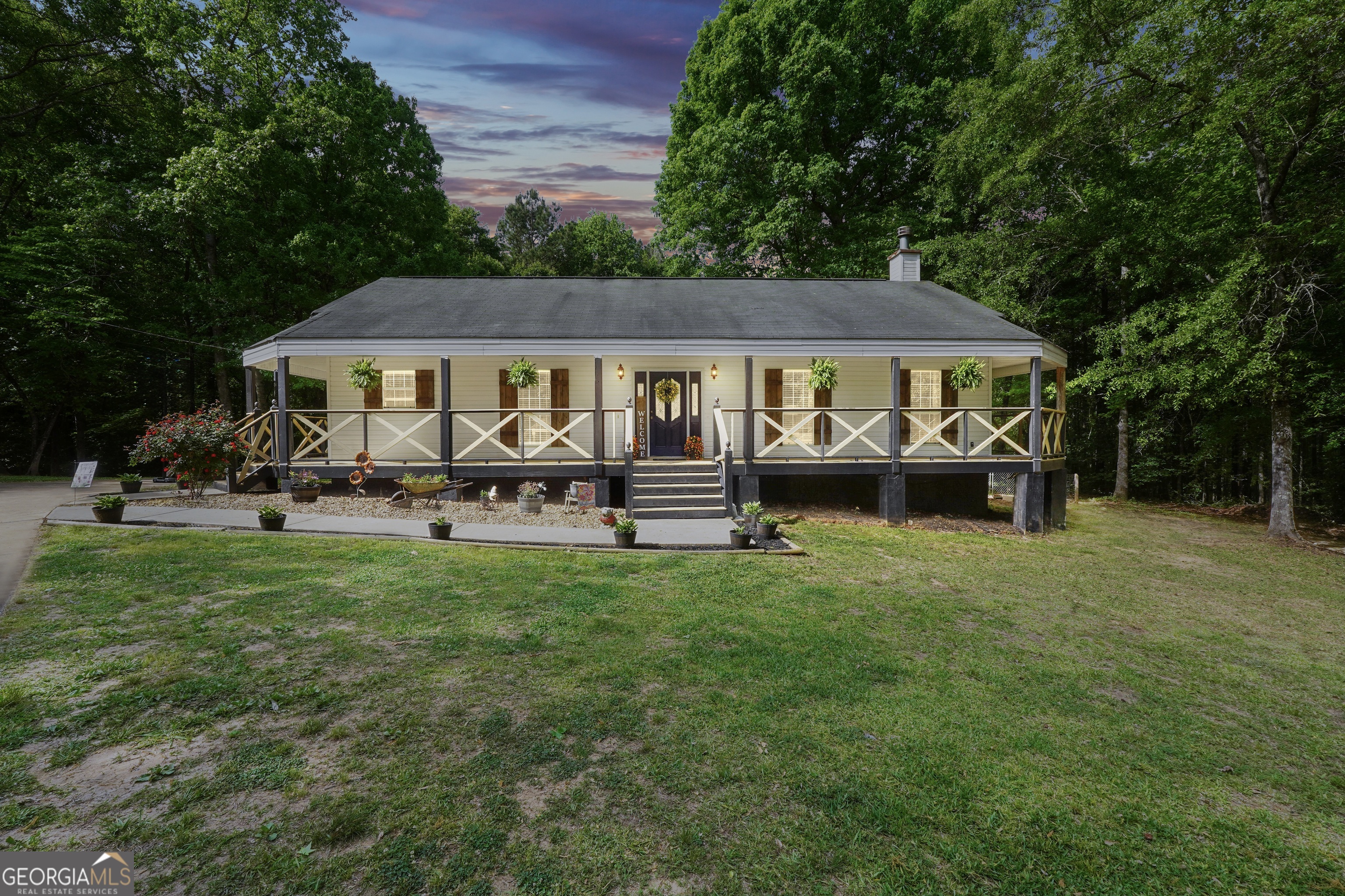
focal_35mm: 15
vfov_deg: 77.3
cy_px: 448
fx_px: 560
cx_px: 672
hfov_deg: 100.4
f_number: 8
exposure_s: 1/125
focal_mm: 10
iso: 100
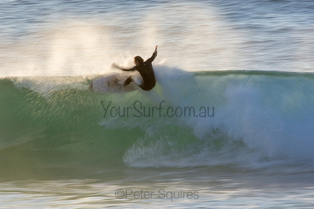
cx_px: 157
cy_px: 104
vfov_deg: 1.8
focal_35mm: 750
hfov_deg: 2.7
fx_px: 6543
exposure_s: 1/25
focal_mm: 500
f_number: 22
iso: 100
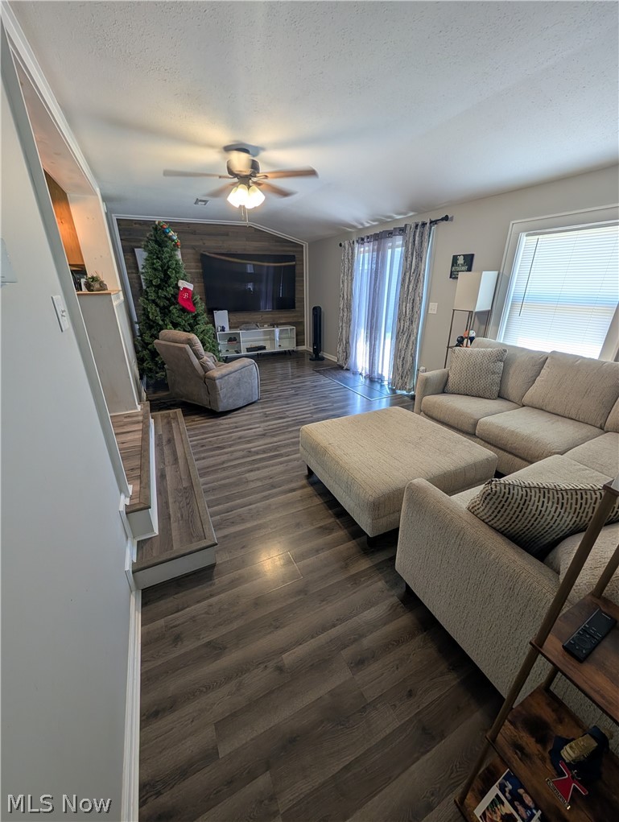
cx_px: 310
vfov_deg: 110.4
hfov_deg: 94.7
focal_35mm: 12
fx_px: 285
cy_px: 411
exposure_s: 1/60
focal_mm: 2.02
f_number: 1.7
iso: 48
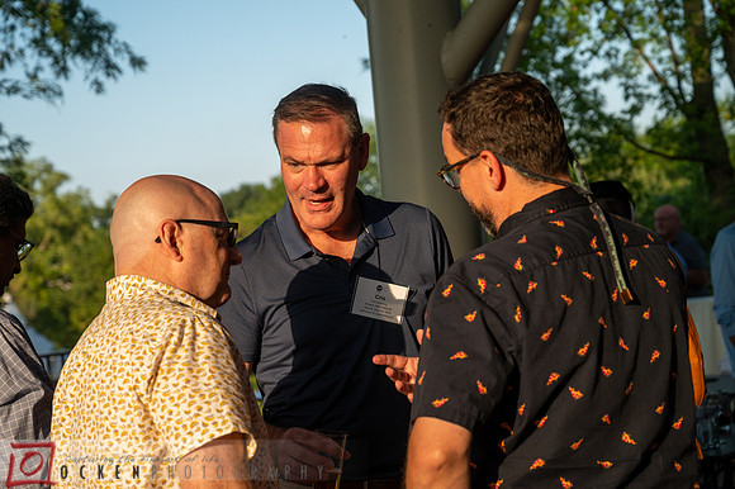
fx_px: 1531
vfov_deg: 18.2
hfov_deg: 27.0
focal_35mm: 75
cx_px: 362
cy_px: 242
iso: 400
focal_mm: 70
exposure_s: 1/1000
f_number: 5
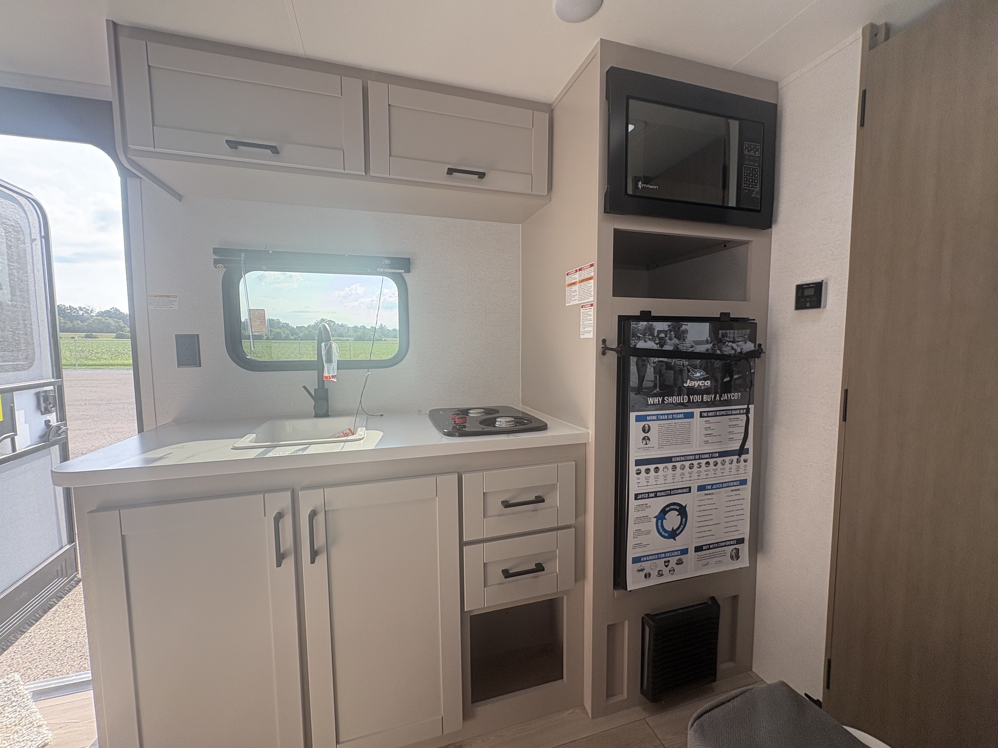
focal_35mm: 14
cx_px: 499
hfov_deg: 102.1
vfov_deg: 85.7
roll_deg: -0.7
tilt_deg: -4.8
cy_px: 374
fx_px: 404
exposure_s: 1/125
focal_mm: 2.22
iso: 64
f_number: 2.2
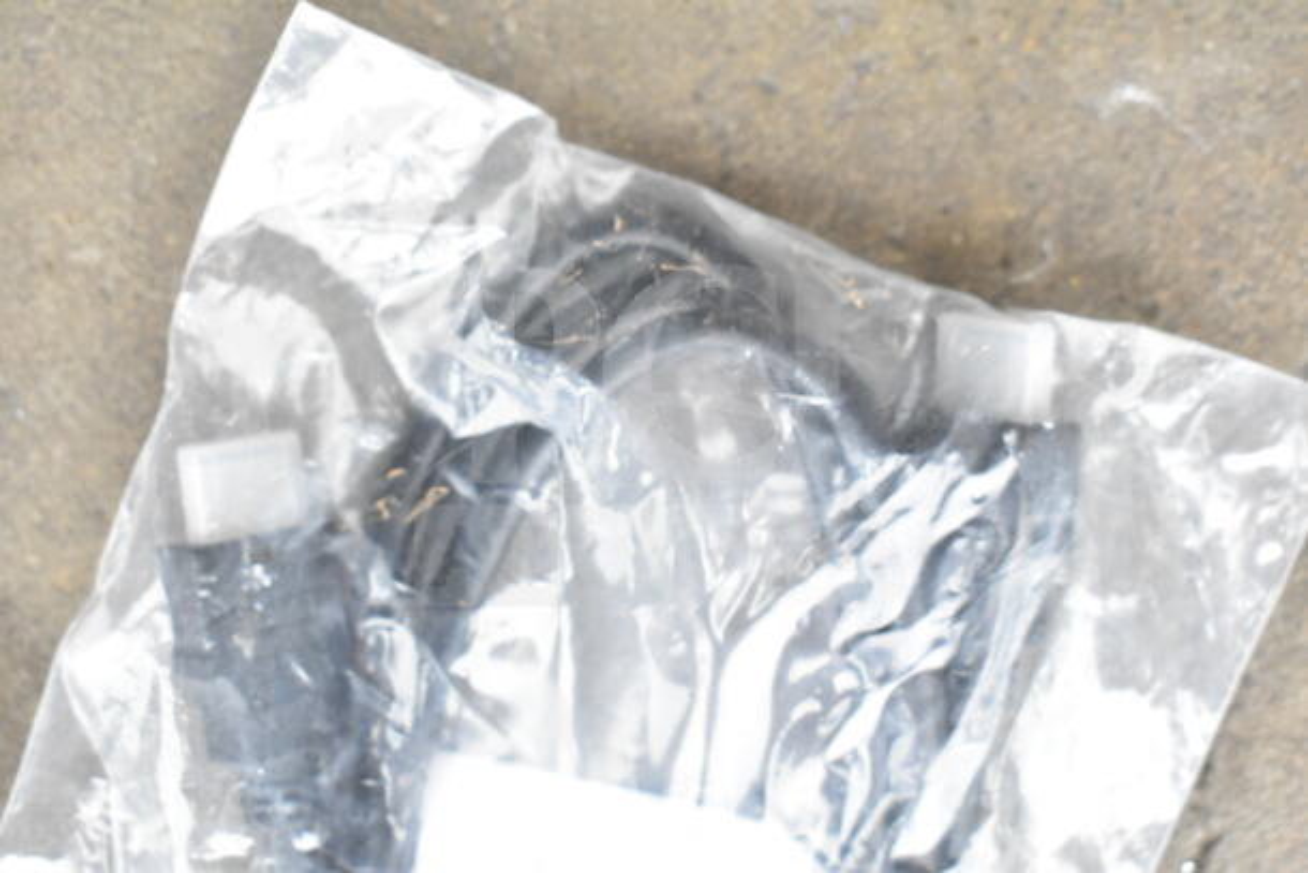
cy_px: 436
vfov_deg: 25.8
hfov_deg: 37.8
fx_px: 1908
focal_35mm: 52
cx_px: 654
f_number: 6.3
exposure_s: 1/160
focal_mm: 35
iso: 1600
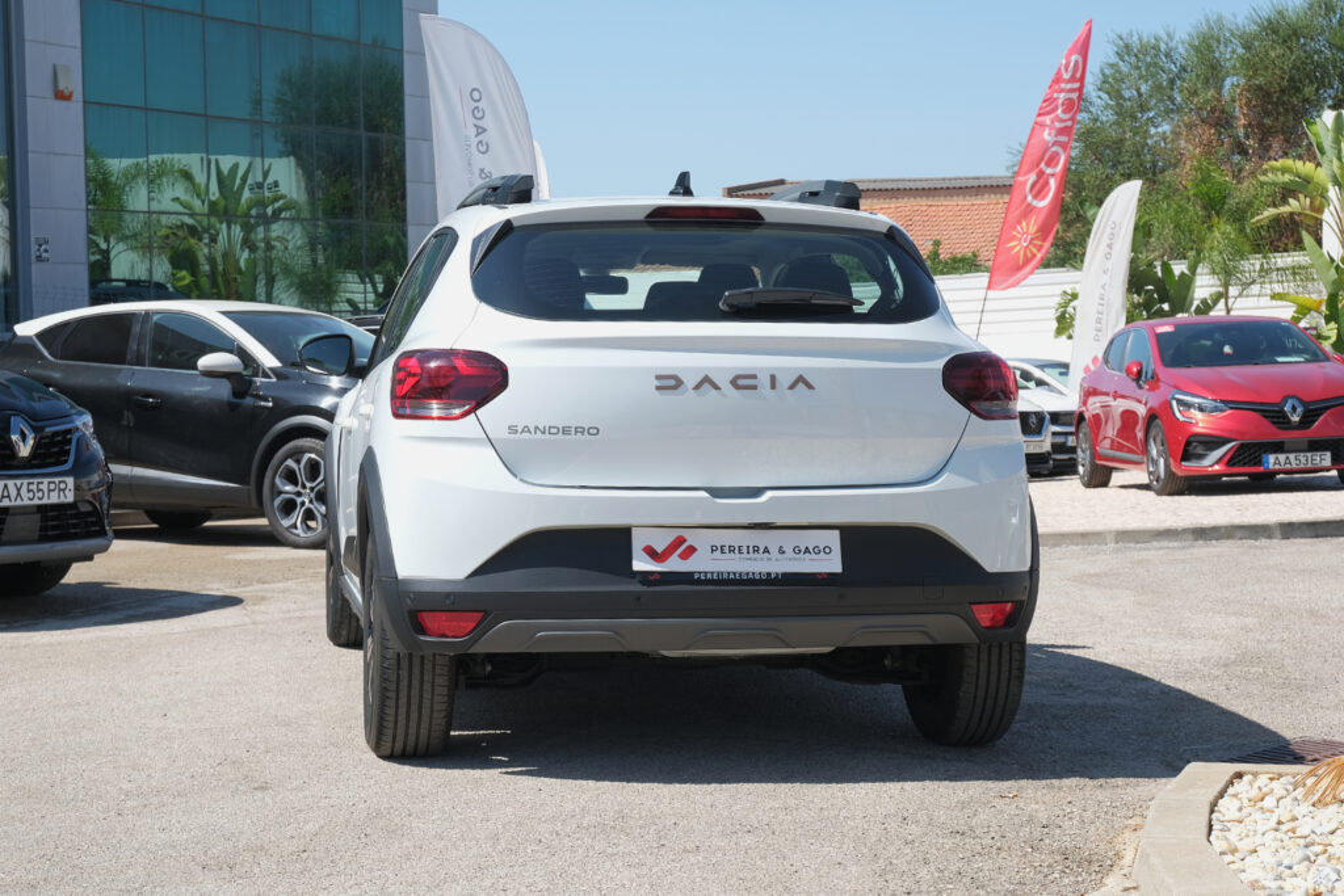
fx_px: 2203
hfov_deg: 33.9
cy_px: 448
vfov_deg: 23.0
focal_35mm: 59
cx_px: 672
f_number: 9
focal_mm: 39.6
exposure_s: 1/200
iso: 160
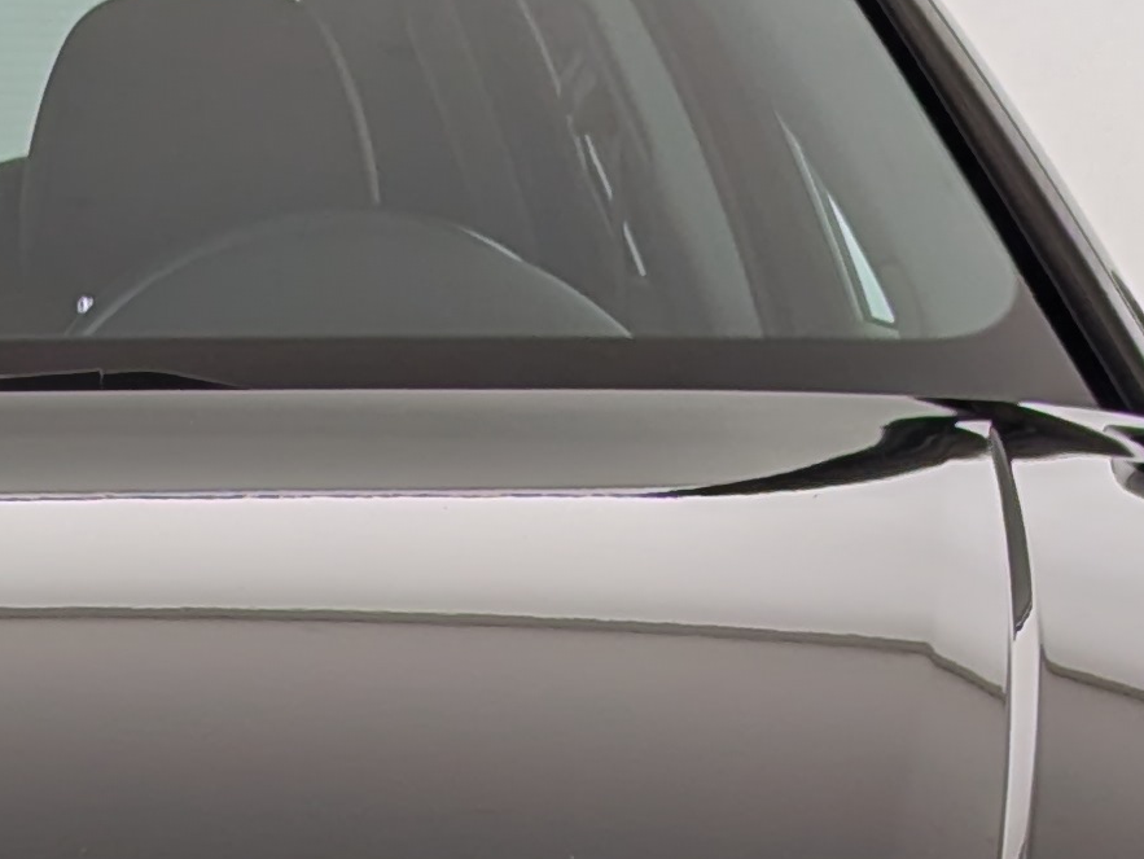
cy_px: 1354
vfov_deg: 6.6
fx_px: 7340
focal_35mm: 222
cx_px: -203
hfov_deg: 8.8
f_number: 1.85
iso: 39
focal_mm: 6.81
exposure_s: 1/355
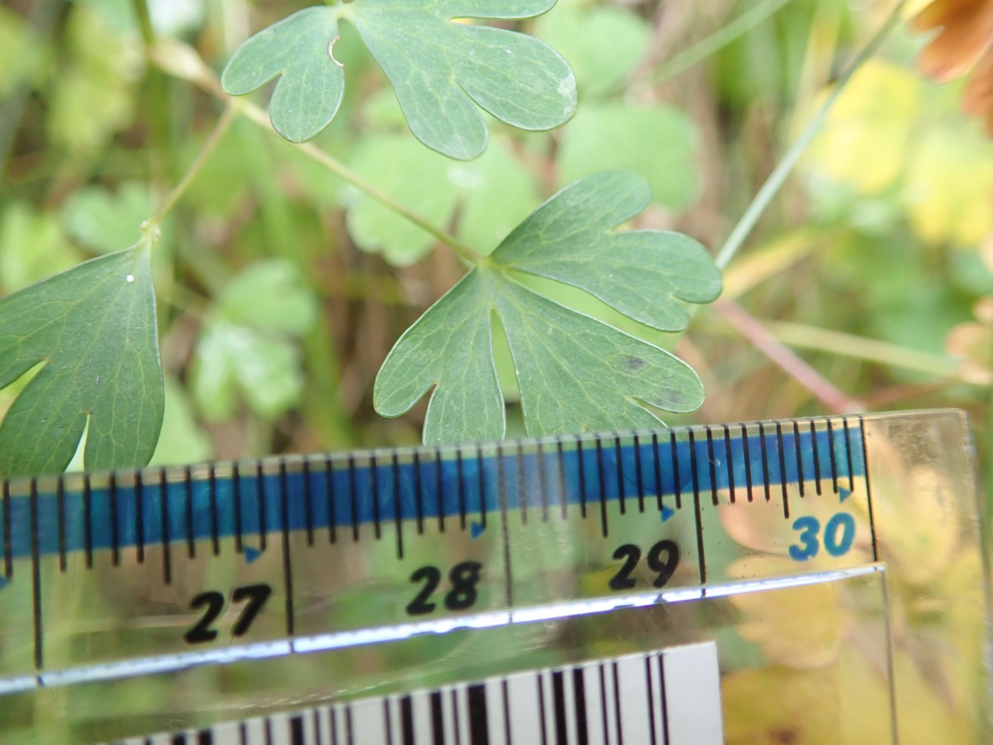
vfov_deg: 46.8
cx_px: 496
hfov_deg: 60.0
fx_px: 861
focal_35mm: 30
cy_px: 372
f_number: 2.3
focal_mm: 5.5
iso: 200
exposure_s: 1/125
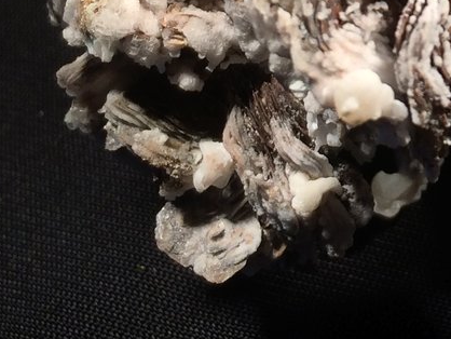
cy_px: -213
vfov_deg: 12.5
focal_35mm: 111
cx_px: 546
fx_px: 1447
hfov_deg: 16.9
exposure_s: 1/265
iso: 32
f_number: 2.2
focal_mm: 4.15
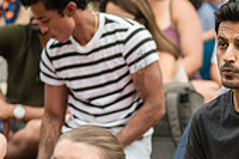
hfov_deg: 4.1
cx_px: 320
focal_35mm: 496
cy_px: 141
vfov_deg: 2.8
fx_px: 3290
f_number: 4
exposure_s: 1/640
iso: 1000
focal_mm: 145
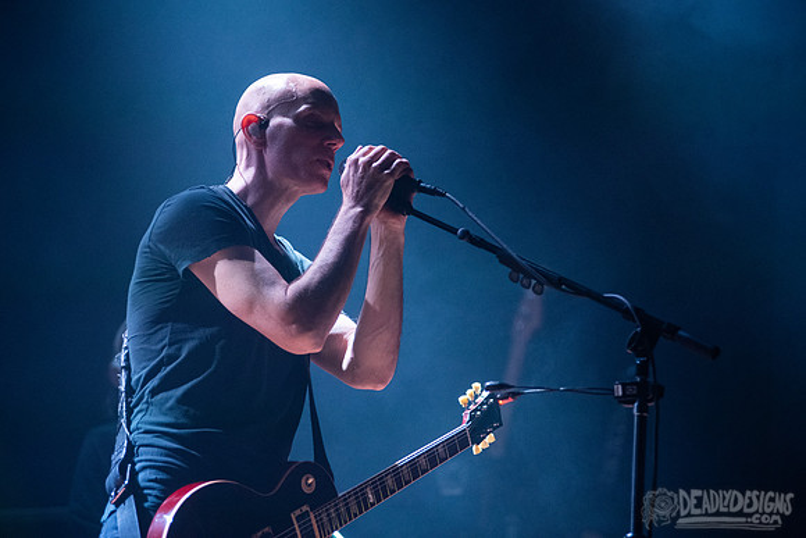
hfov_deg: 11.8
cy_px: 246
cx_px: 403
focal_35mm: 174
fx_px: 3887
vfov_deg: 7.9
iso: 3200
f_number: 3.2
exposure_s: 1/250
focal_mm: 160
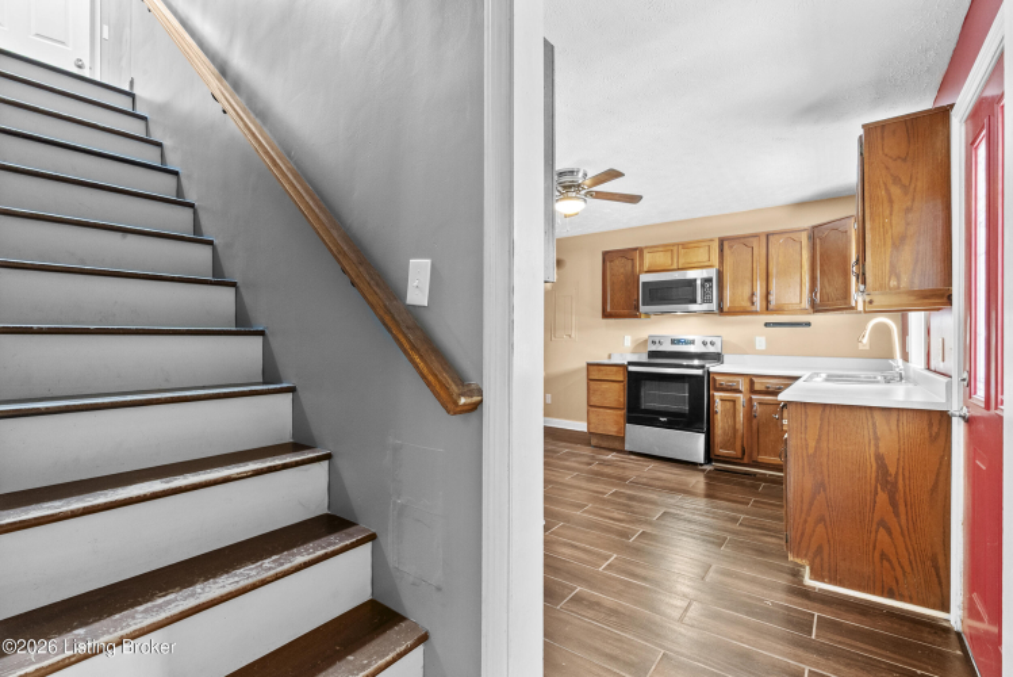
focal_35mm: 16
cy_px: 338
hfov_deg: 96.7
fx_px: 450
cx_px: 506
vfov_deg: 73.8
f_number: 11
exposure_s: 1.6
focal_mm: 16
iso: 800
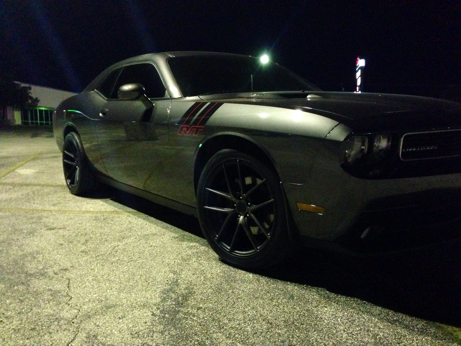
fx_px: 439
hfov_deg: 55.4
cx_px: 230
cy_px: 173
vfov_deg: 42.9
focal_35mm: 33
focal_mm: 4.12
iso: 800
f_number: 2.4
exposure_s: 1/15
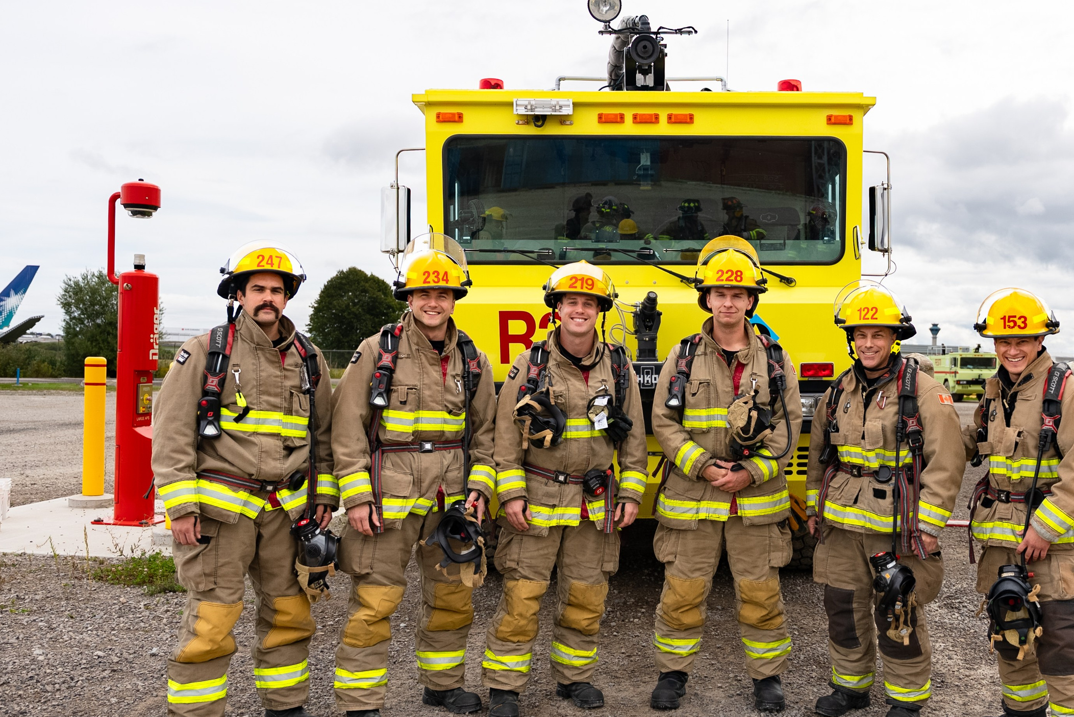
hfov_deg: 51.3
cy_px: 377
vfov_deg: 36.0
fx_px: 1104
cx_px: 678
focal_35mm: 37
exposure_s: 1/1600
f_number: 2.8
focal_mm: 24
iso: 125
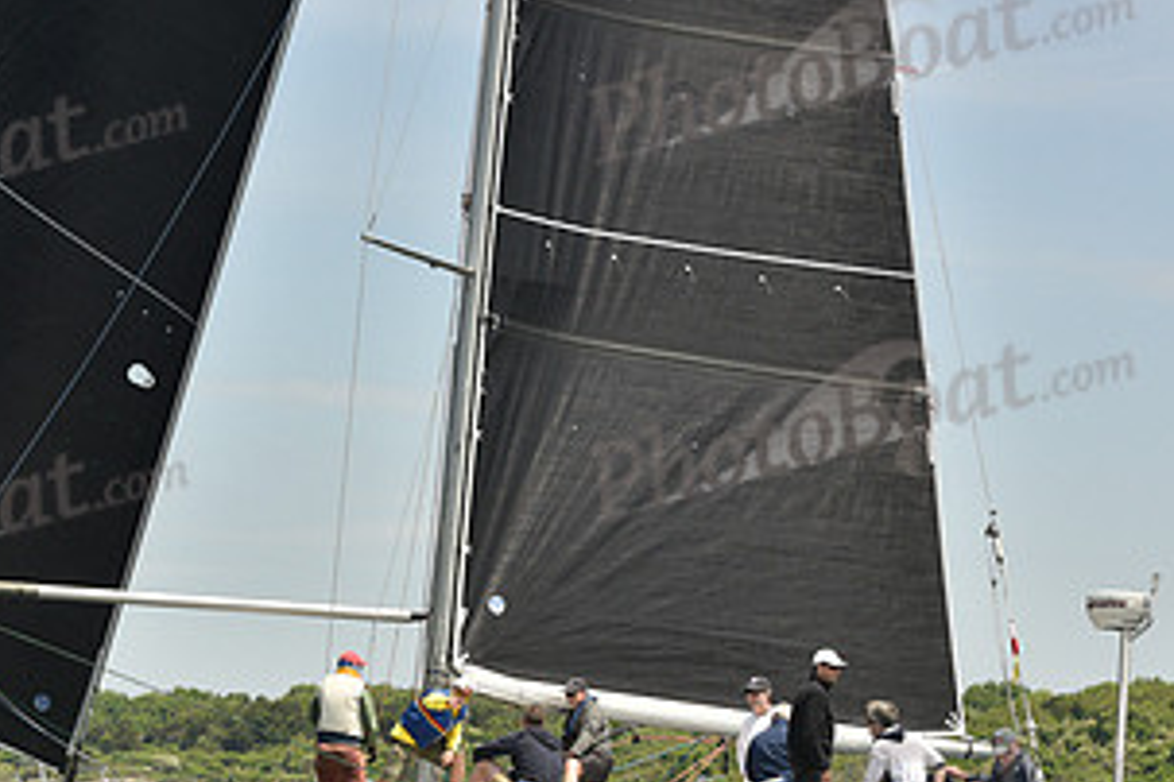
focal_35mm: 134
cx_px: 391
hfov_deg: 15.3
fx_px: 4370
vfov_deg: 10.2
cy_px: 676
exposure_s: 1/1600
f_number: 7.1
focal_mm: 70
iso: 400
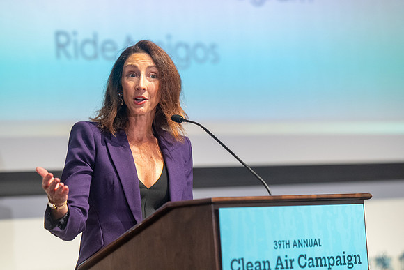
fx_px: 1515
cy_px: 135
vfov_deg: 10.2
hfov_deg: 15.2
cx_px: 202
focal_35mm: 135
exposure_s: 1/160
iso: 3200
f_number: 2.8
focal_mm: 135
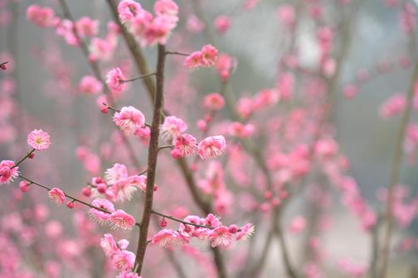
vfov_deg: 10.5
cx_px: 209
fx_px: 1521
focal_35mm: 131
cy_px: 150
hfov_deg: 15.6
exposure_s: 1/200
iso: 320
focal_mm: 120
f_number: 4.5
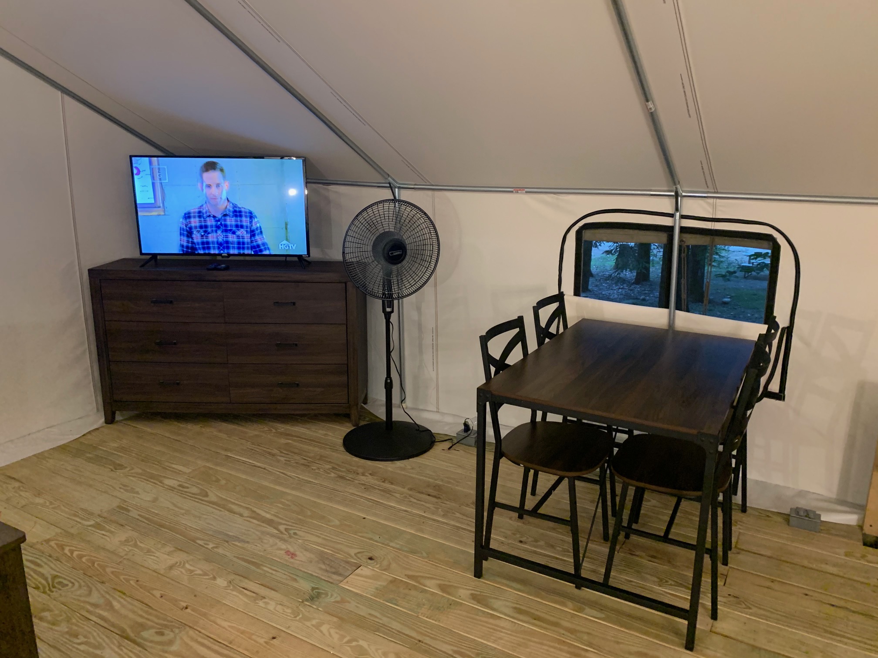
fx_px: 659
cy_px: 329
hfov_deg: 67.3
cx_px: 439
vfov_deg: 53.1
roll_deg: -0.9
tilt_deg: -12.6
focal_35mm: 26
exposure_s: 1/30
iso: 500
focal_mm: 4.25
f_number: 1.8
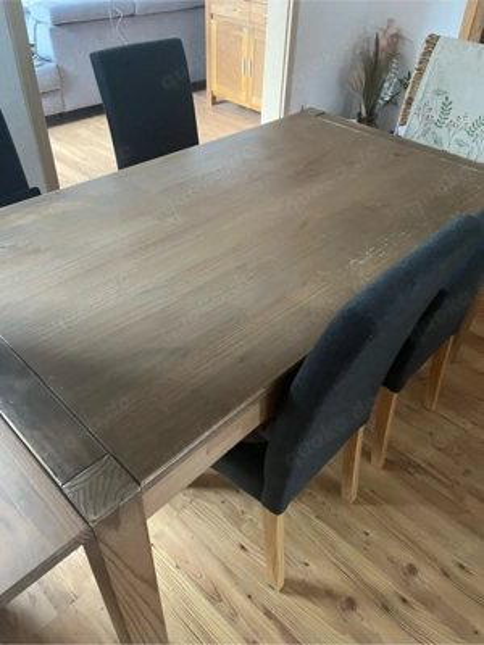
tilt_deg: -39.6
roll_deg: -2.8
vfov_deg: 67.3
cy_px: 322
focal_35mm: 26
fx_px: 485
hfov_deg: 53.1
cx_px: 242
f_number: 1.6
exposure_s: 1/56
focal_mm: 5.1
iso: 500
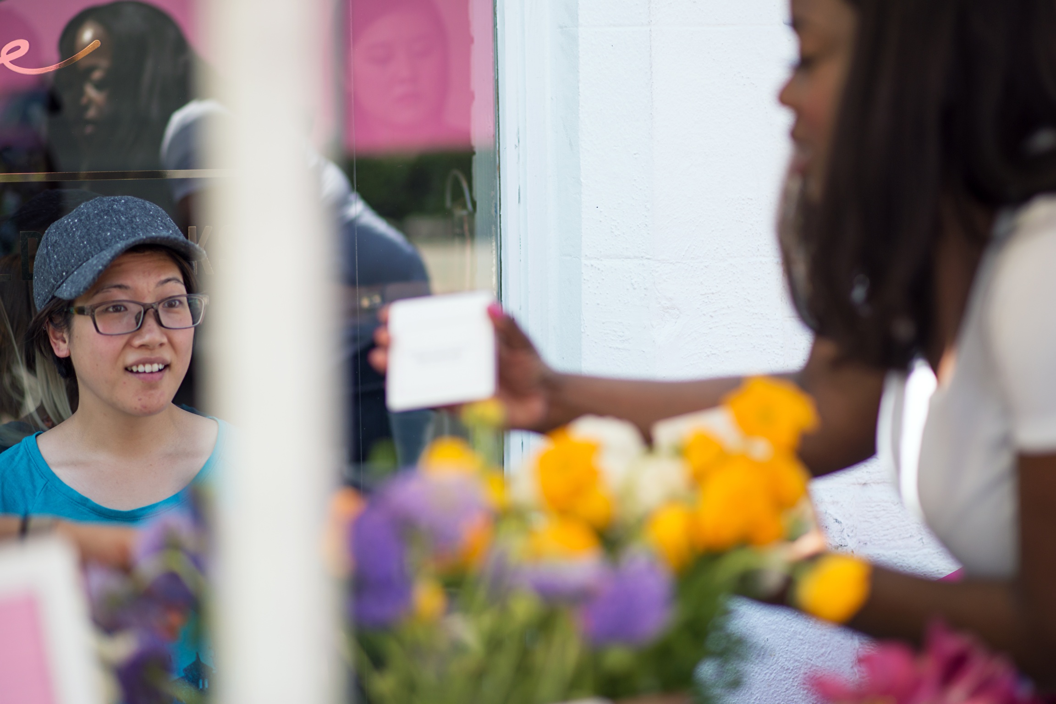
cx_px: 528
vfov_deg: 16.1
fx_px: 2493
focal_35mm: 85
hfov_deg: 23.9
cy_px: 352
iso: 100
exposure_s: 1/1600
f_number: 2
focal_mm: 85
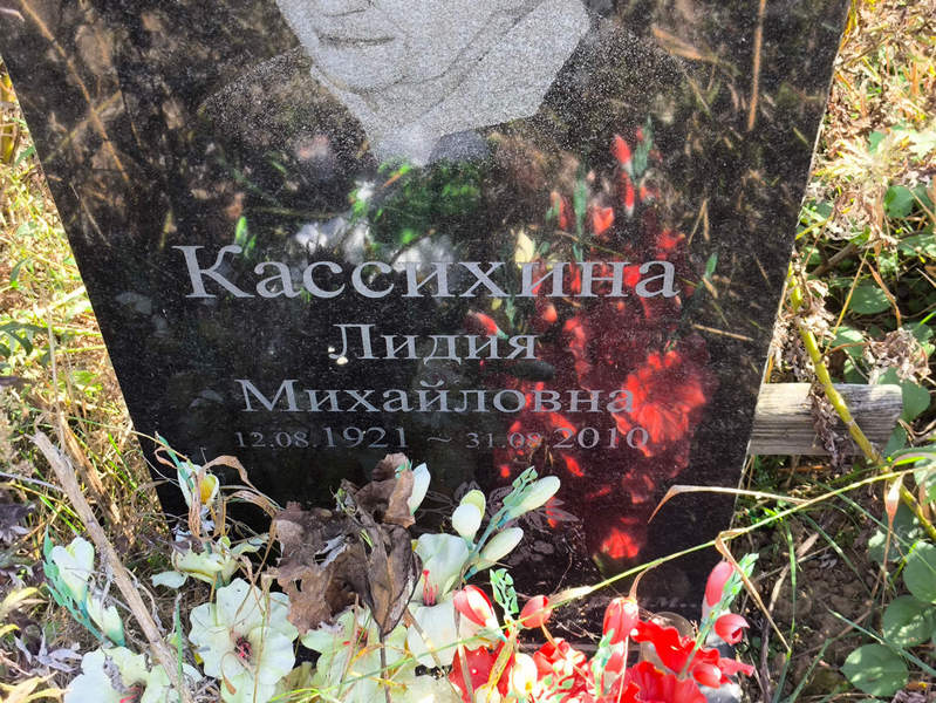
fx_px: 1353
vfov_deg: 29.1
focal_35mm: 50
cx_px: 468
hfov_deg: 38.2
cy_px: 352
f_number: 1.7
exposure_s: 1/103
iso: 50
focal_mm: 4.71
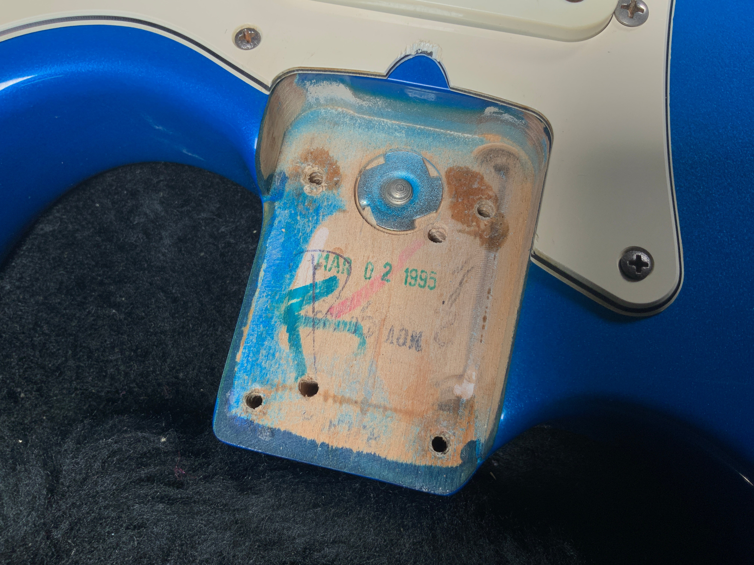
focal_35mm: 29
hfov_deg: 61.7
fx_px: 632
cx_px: 377
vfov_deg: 48.2
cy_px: 282
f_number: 1.8
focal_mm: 3
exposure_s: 1/104
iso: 20
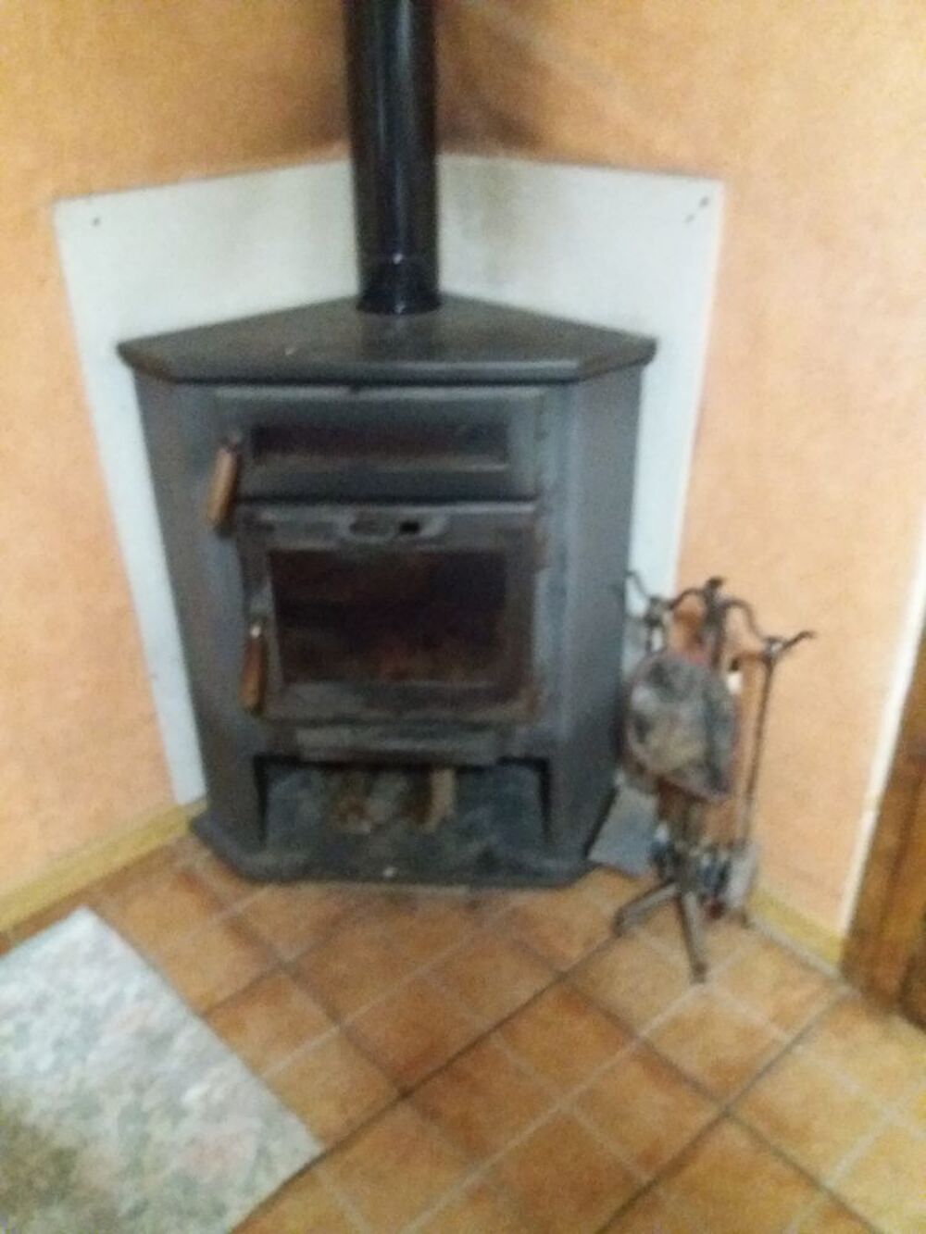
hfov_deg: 49.8
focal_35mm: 28
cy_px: 617
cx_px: 463
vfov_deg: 63.4
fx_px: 999
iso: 1250
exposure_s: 1/17
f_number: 1.9
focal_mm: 3.7
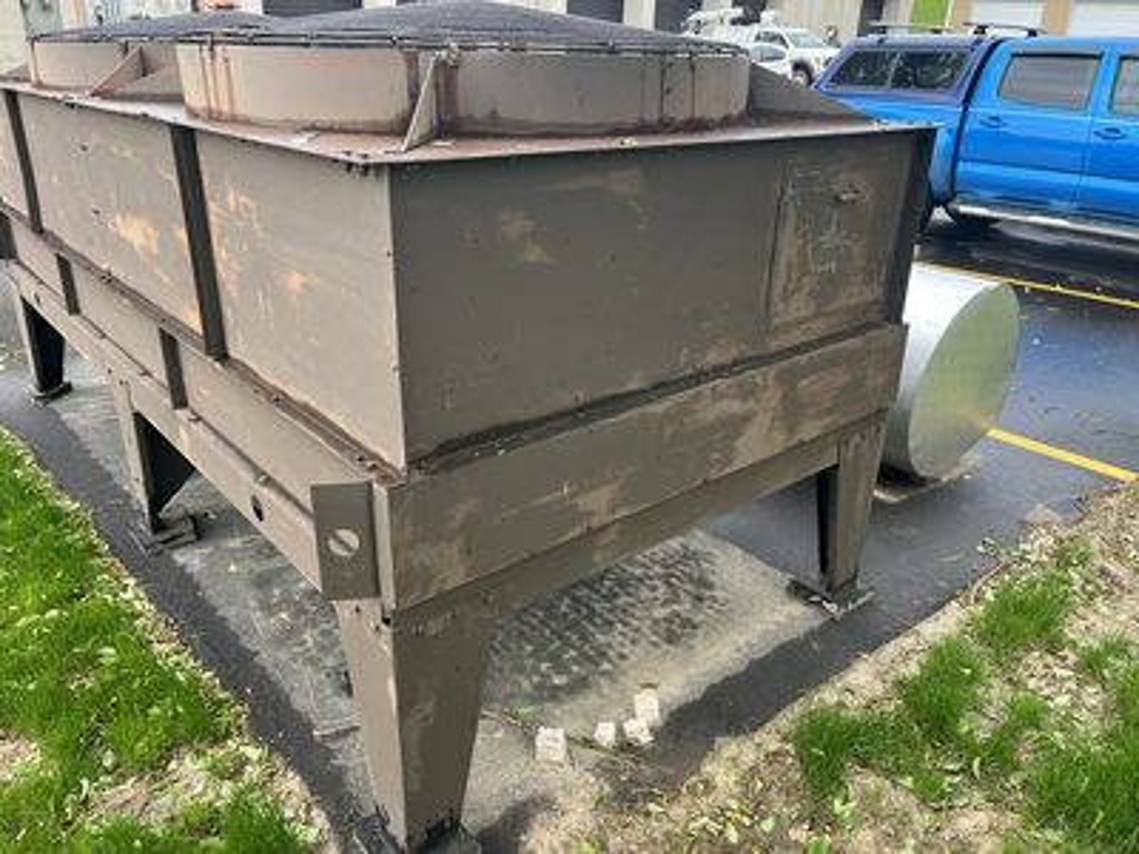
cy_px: 427
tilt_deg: -25.2
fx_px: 856
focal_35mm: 26
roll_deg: -2.0
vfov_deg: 53.1
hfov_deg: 67.3
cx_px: 570
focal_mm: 5.1
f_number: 1.6
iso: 40
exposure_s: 1/133
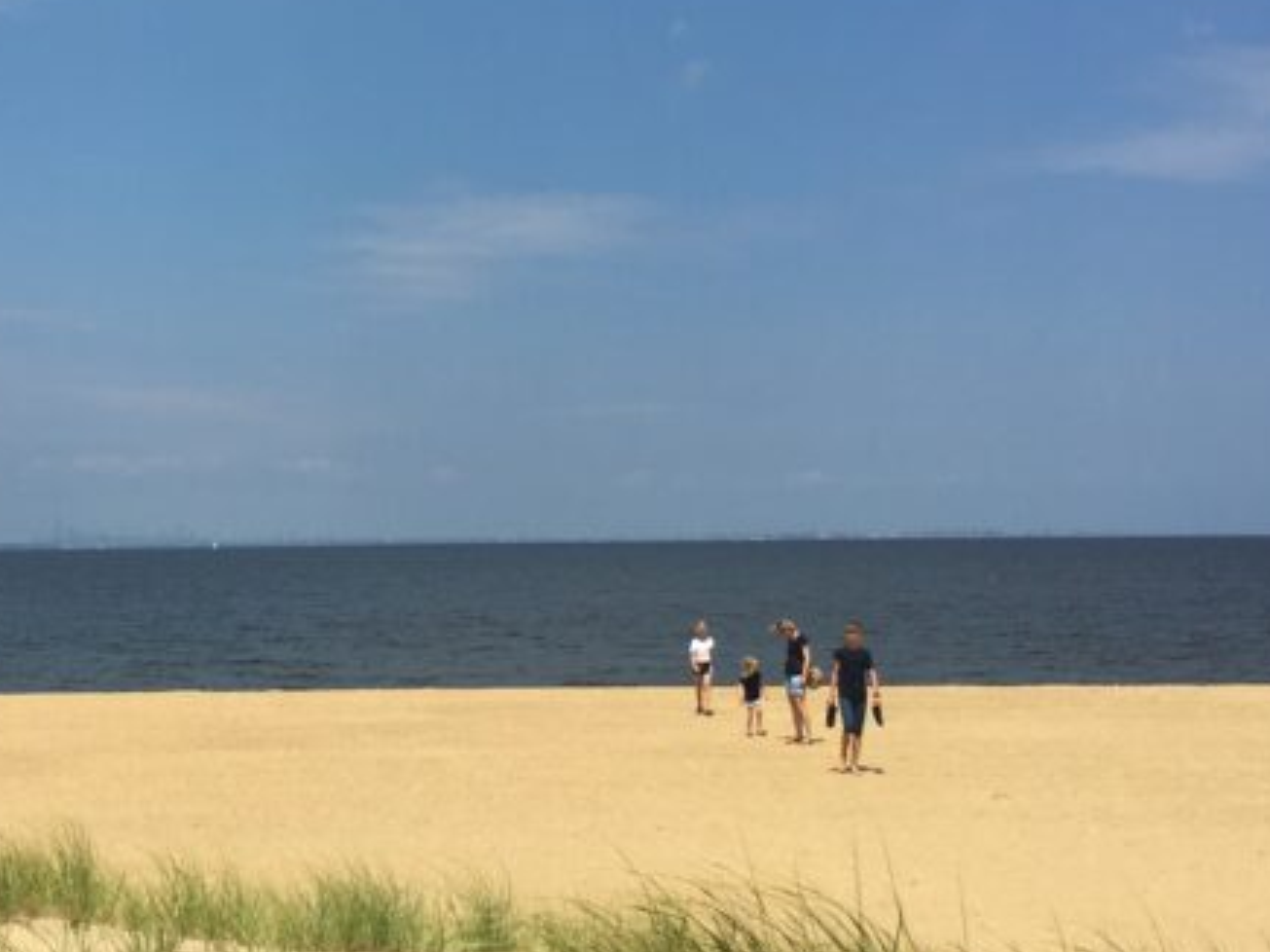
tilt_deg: +5.8
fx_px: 2201
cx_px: 382
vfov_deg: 24.3
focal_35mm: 60
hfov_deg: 31.8
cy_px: 337
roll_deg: +0.6
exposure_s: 1/3077
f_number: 2.2
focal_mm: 4.15
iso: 25
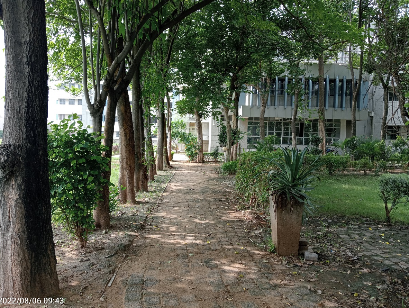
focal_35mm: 29
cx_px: 200
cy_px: 154
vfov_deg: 48.3
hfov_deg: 61.6
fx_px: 343
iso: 112
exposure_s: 1/138
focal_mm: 4.04
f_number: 1.8
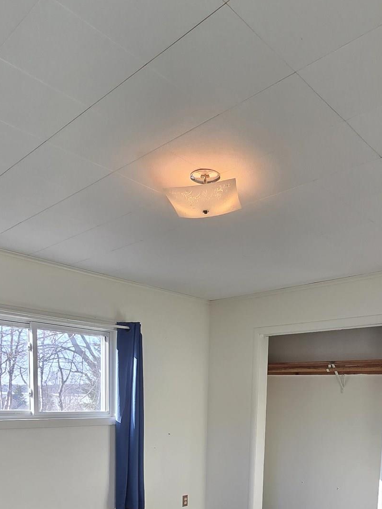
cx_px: 223
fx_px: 412
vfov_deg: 56.7
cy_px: 437
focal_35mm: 28
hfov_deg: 49.5
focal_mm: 2.2
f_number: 2.2
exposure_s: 1/120
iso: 64
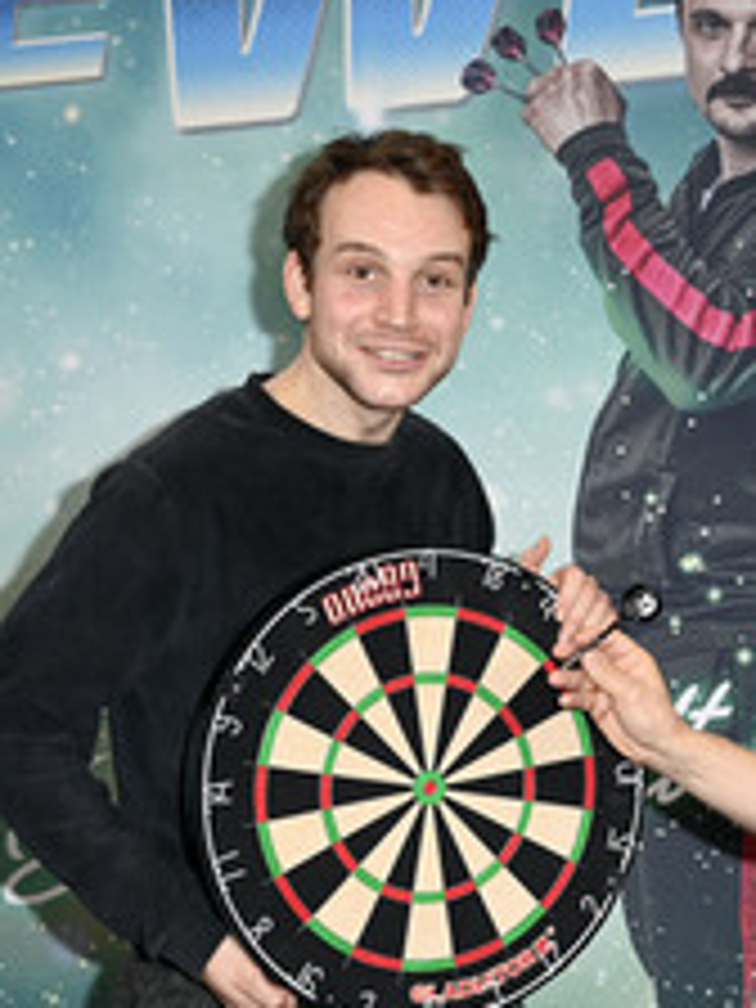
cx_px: 569
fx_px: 2533
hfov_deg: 16.9
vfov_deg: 22.5
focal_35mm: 87
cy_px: 540
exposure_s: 1/200
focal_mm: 45
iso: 500
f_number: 5.6
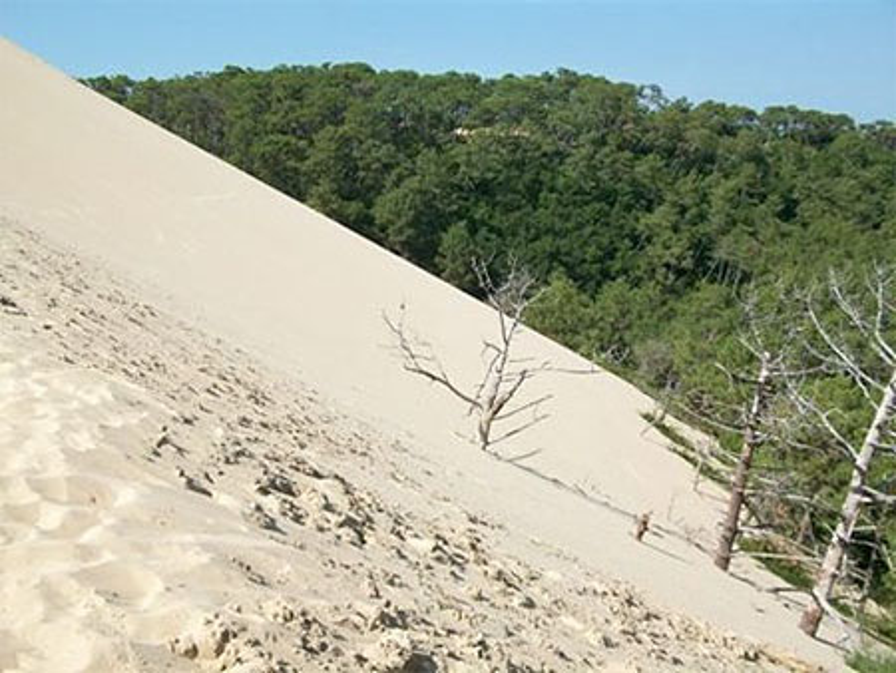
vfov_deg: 41.8
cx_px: 448
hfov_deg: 53.9
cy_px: 336
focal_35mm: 34
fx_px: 881
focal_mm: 5.7
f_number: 5.5
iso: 80
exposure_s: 1/344
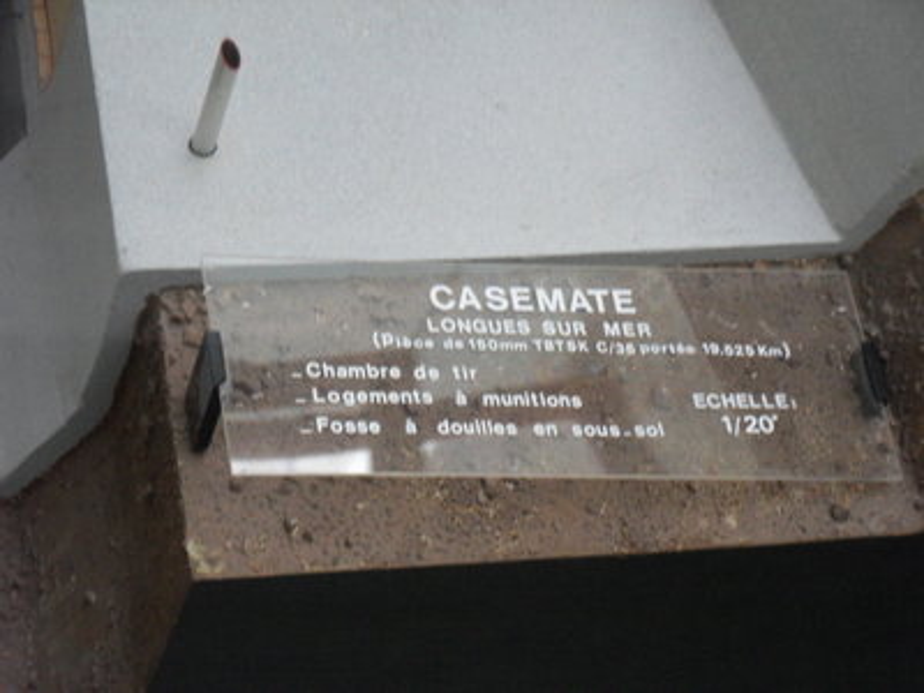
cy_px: 346
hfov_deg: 18.4
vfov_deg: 13.8
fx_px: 2856
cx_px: 462
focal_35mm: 107
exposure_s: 1/45
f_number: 5.6
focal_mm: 19.2
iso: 400
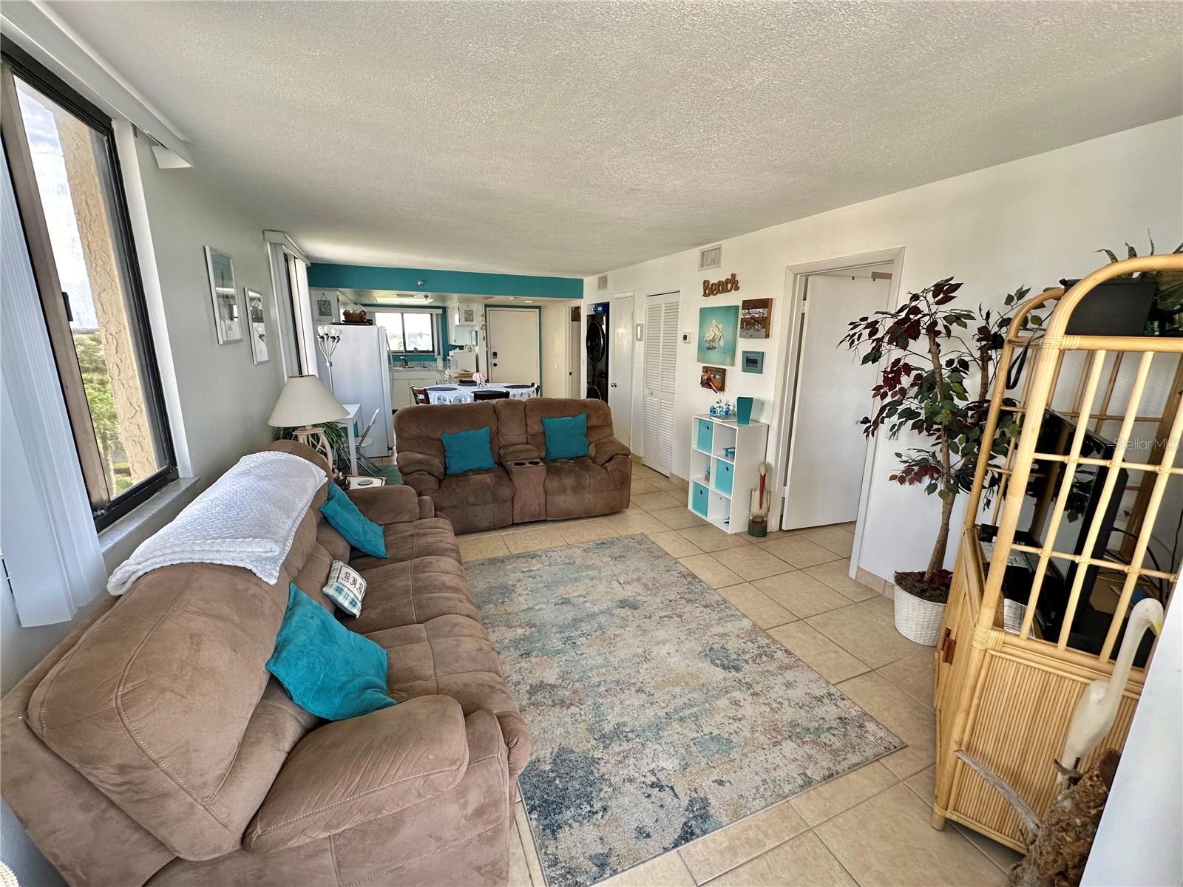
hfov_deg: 102.1
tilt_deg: -13.0
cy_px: 444
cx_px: 592
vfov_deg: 85.7
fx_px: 478
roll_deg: +0.0
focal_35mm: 14
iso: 100
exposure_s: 1/99
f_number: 2.2
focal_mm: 2.22
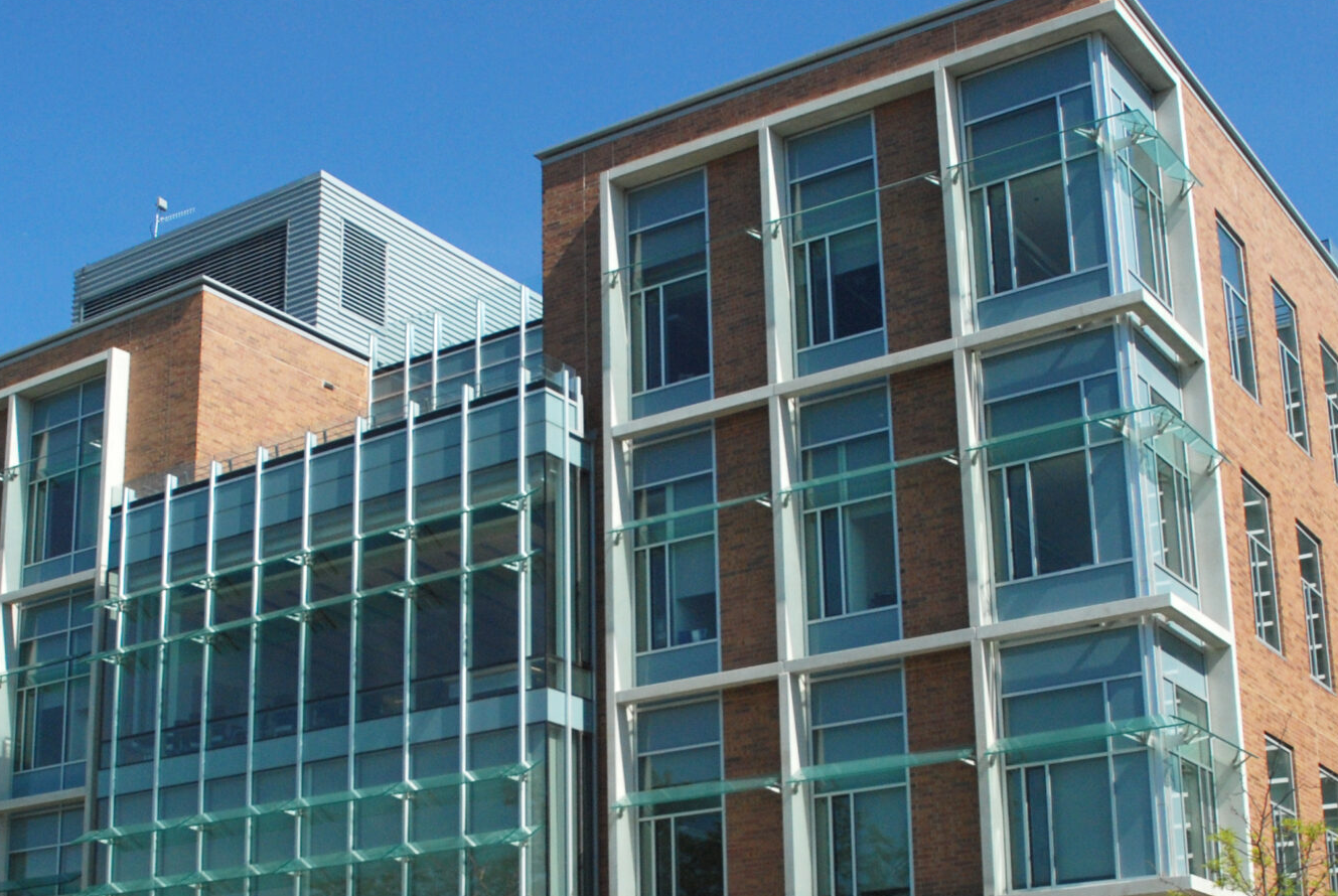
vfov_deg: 25.6
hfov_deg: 38.1
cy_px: 719
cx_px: 568
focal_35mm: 52
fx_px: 1935
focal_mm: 18
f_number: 7.1
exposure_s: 1/1600
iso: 400
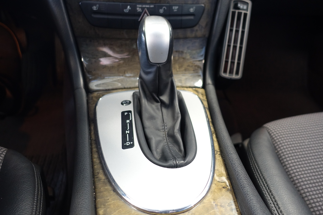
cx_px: 178
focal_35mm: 28
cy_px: 110
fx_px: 251
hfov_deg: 65.3
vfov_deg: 46.4
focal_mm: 8.8
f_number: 1.8
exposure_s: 1/30
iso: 400
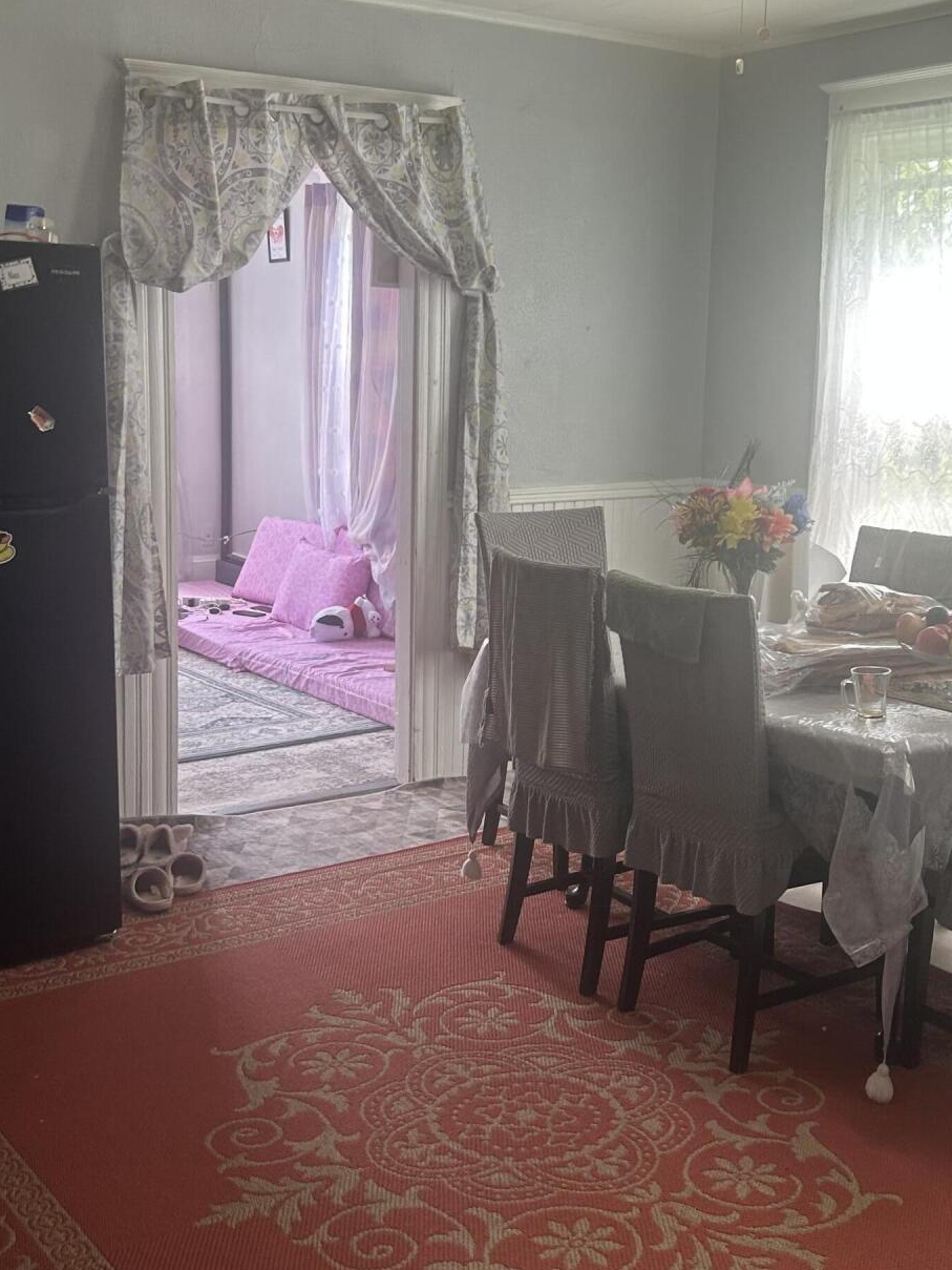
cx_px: 599
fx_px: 1576
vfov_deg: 43.8
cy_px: 611
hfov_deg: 33.4
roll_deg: -1.7
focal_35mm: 43
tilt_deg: -9.5
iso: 64
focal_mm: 5.7
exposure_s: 1/60
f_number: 1.5
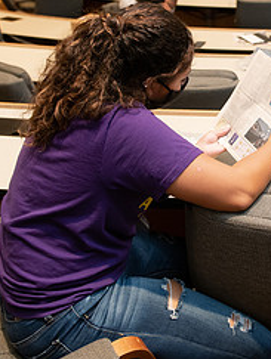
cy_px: 120
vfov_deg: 34.6
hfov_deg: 25.3
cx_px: 271
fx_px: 573
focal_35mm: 55
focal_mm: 24
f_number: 3.5
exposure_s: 1/125
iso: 800
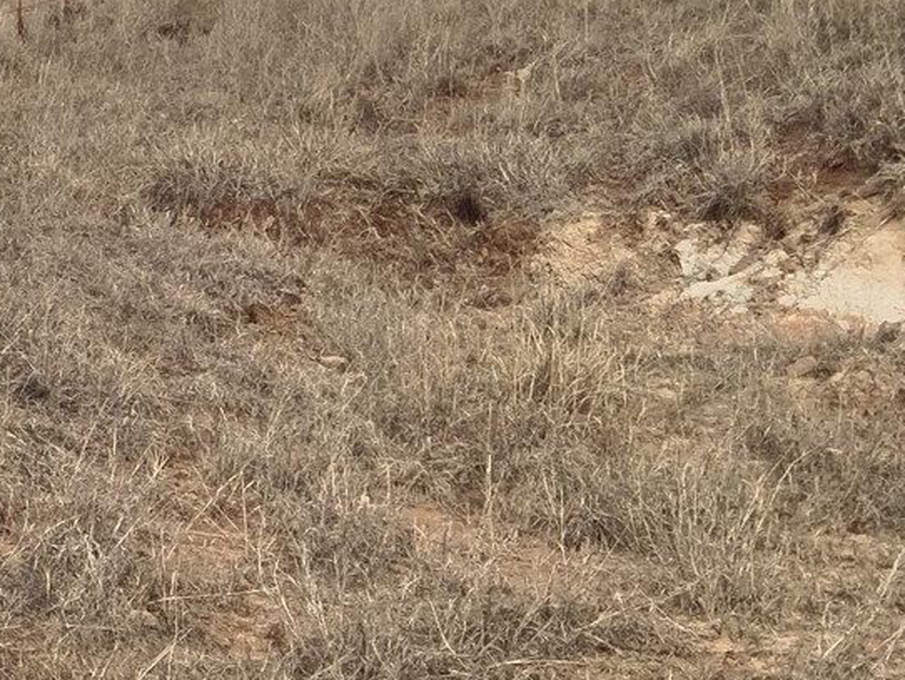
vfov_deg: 17.3
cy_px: 206
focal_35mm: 85
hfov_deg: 18.9
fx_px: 2223
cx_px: -608
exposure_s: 1/1600
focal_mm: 4.4
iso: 100
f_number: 2.8
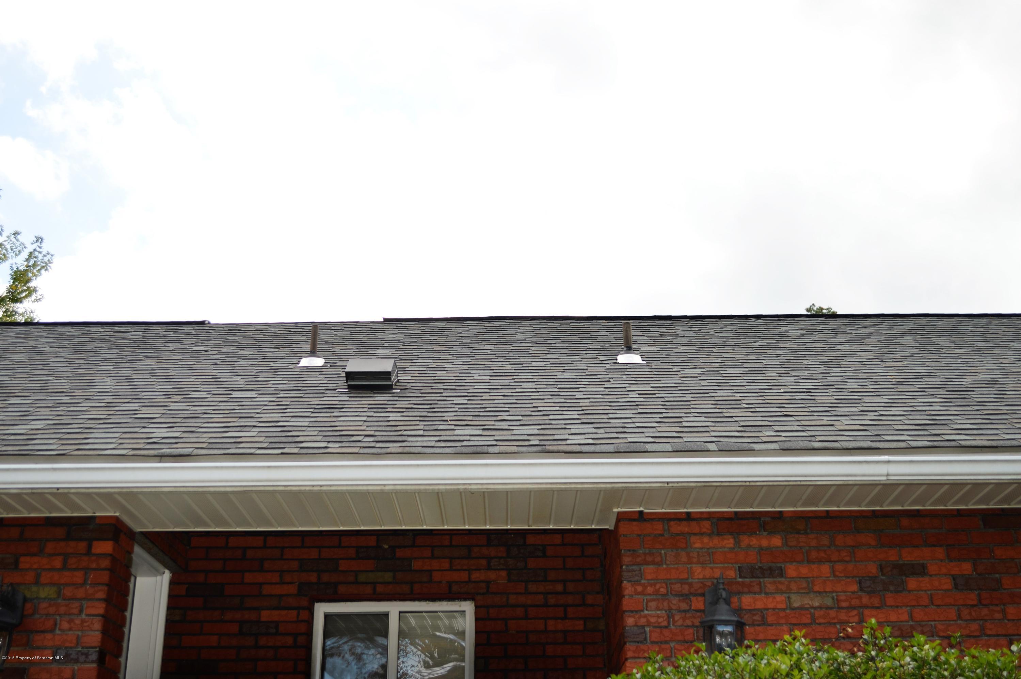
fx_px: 1105
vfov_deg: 34.1
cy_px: 340
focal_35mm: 39
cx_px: 510
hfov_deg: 49.6
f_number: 5
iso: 100
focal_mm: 26
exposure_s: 1/200
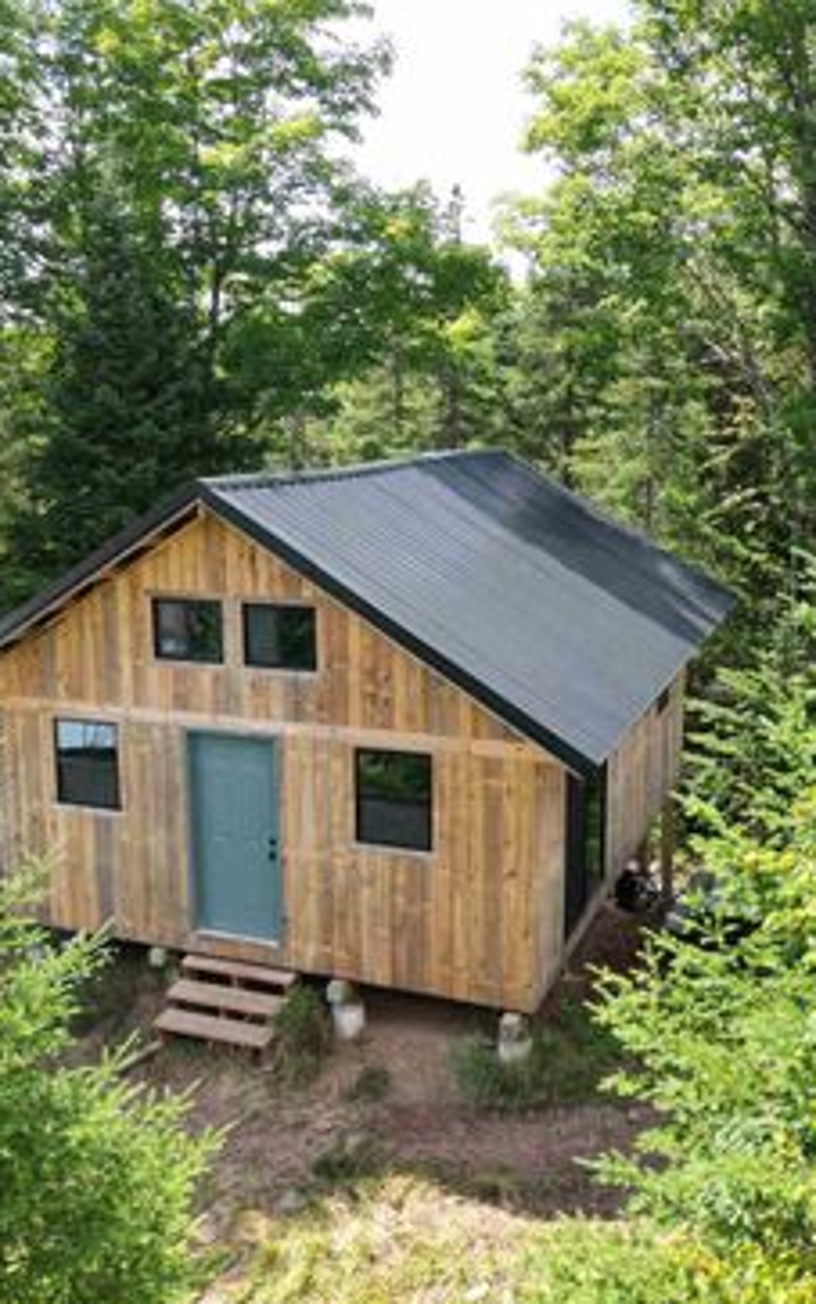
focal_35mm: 35
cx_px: 367
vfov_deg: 55.3
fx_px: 1245
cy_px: 652
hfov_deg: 36.3
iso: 110
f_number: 1.7
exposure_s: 1/100
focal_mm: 6.72
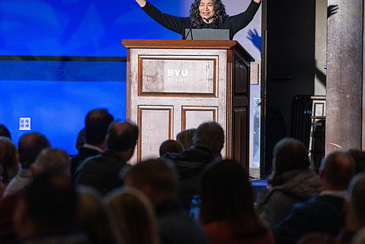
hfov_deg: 7.8
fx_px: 2677
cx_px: 206
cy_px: 100
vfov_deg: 5.2
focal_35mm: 264
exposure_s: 1/160
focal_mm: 200
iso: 2000
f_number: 3.5
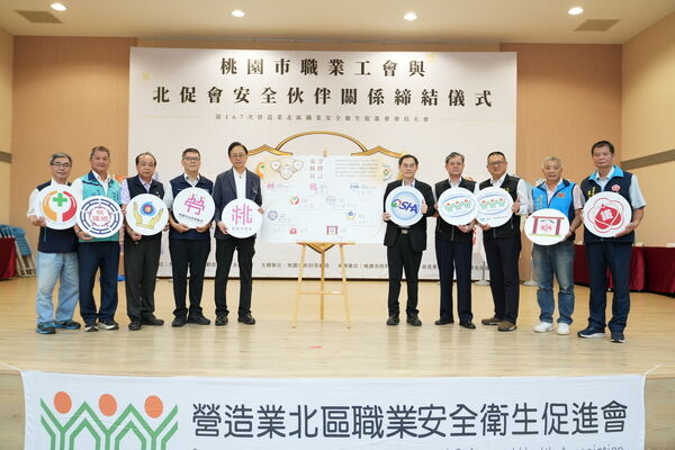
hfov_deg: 60.3
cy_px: 225
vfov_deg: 42.3
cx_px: 338
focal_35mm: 31
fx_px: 581
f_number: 4
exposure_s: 1/200
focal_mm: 31
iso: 3200
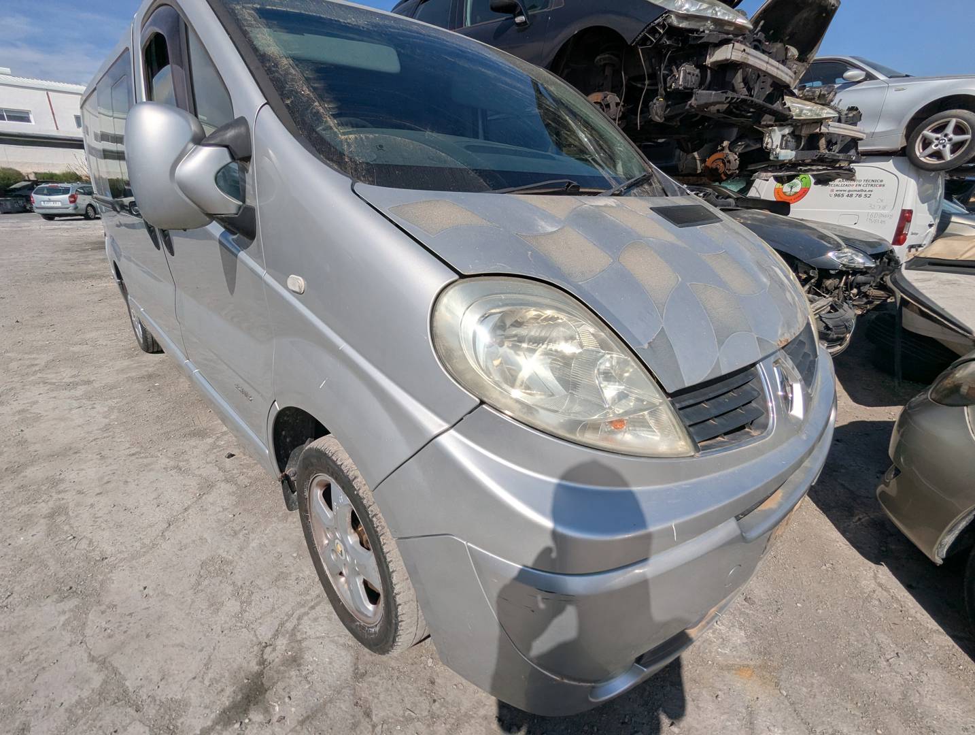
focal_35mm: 16
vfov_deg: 78.3
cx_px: 488
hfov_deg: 94.4
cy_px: 368
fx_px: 451
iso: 55
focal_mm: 2.35
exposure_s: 1/6211
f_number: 2.2
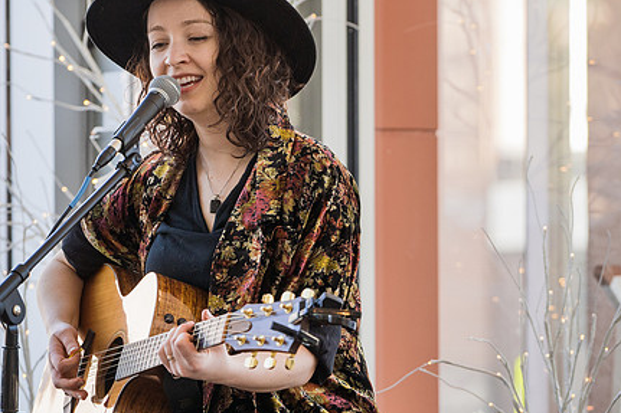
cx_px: 256
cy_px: 236
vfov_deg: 5.4
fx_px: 4362
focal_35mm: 253
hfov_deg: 8.1
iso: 1600
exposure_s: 1/500
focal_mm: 169
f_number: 4.5
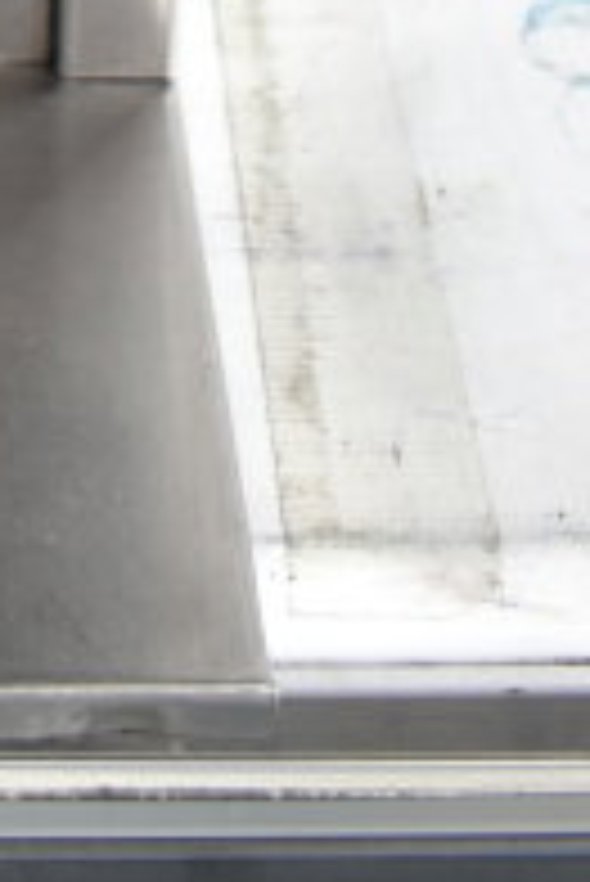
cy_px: -1136
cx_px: -234
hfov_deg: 10.6
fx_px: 3092
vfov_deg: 13.0
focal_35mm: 126
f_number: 3.5
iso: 200
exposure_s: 1/30
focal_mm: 18
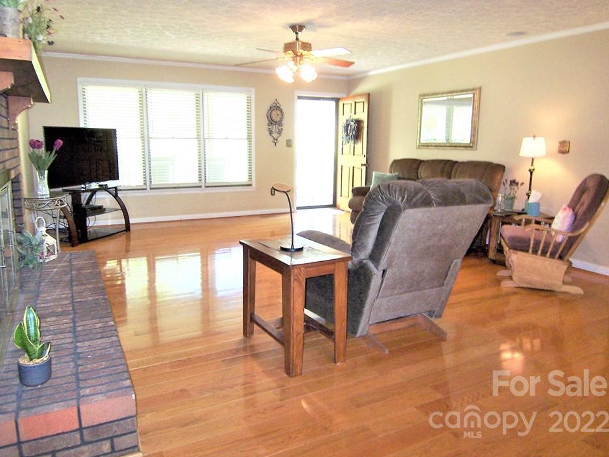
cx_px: 292
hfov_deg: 69.3
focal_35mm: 25
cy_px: 216
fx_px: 440
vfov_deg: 54.9
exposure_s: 1/30
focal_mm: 3.8
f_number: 2.8
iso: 200
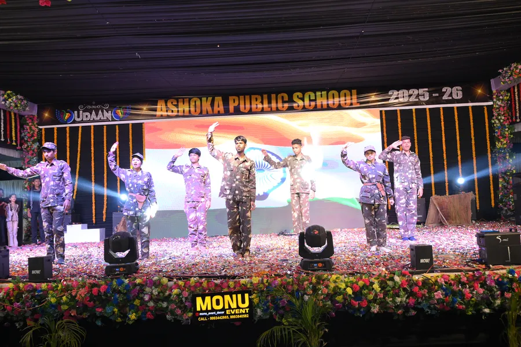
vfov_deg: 38.3
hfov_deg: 55.1
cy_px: 174
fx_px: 499
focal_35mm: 34
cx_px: 260
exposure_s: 1/250
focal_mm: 34.5
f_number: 4
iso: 2500
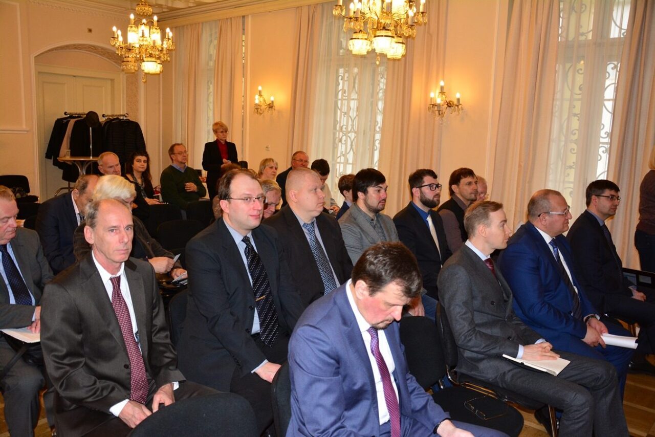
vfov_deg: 40.0
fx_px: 601
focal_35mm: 33
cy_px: 218
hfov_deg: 57.2
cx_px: 328
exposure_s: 1/125
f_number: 3.8
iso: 800
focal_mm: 22
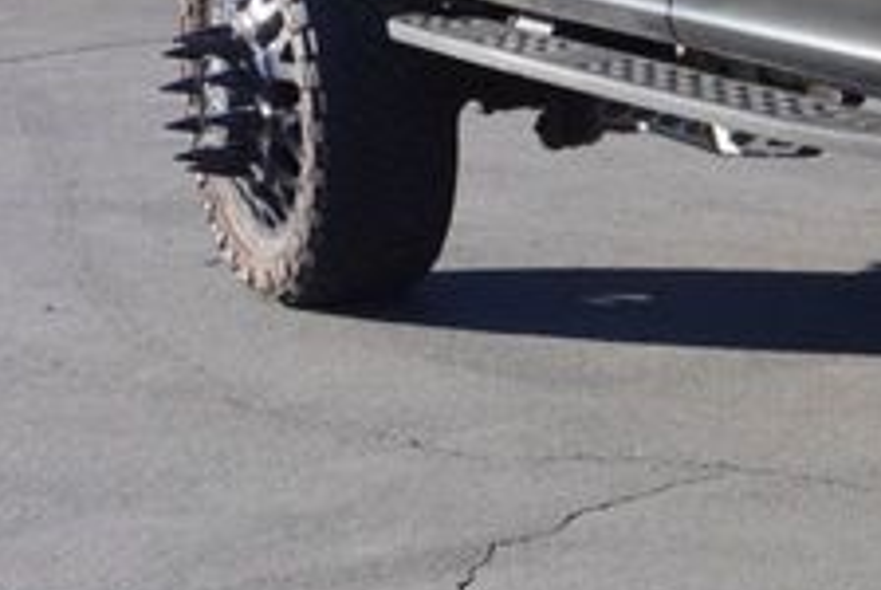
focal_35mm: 137
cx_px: 1746
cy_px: 165
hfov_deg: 13.0
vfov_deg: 10.0
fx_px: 3357
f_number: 5.6
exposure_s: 1/160
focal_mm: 20
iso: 100
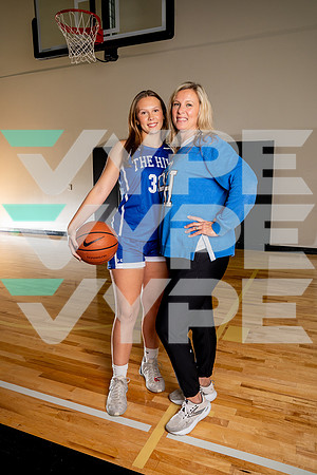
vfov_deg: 67.6
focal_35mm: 27
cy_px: 238
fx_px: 355
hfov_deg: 48.1
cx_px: 158
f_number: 7.1
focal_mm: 26.9
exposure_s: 1/200
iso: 640
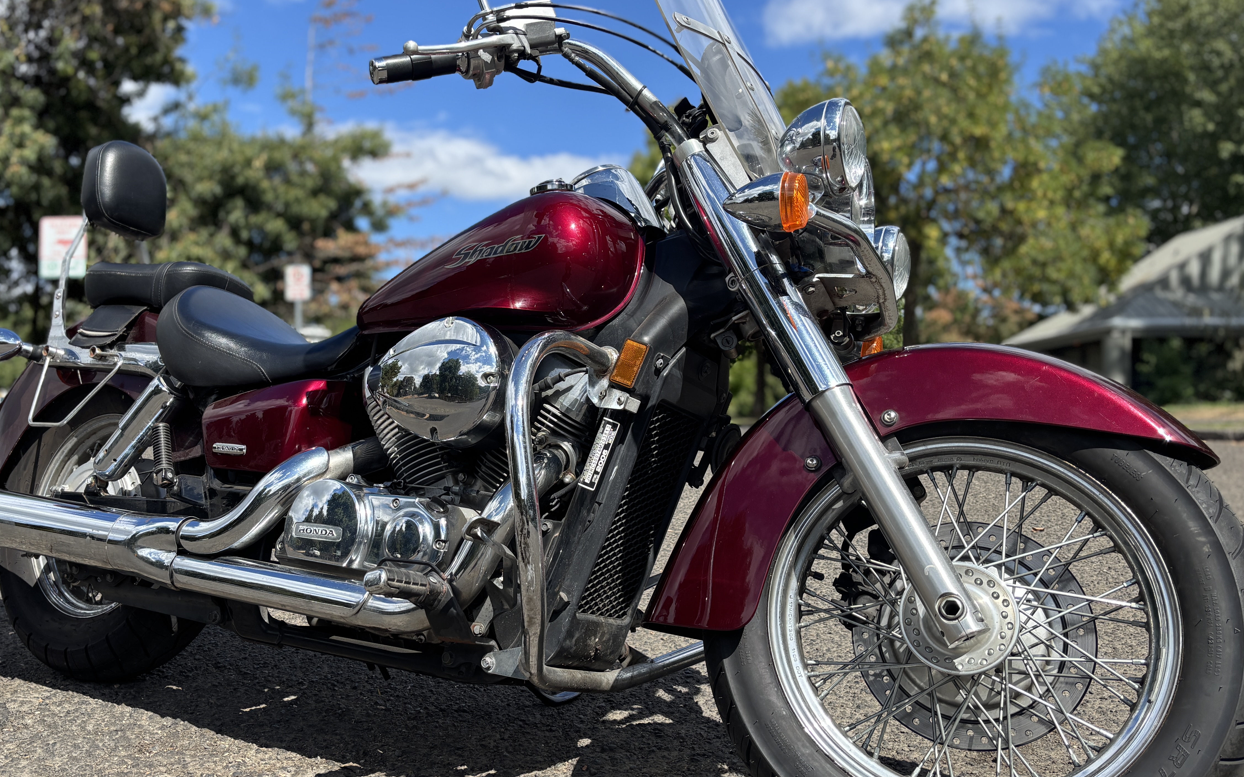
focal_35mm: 35
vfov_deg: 36.3
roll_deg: -1.0
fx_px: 1187
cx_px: 493
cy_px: 388
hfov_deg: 54.9
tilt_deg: +0.7
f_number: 1.6
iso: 50
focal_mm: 5.96
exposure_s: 1/2151
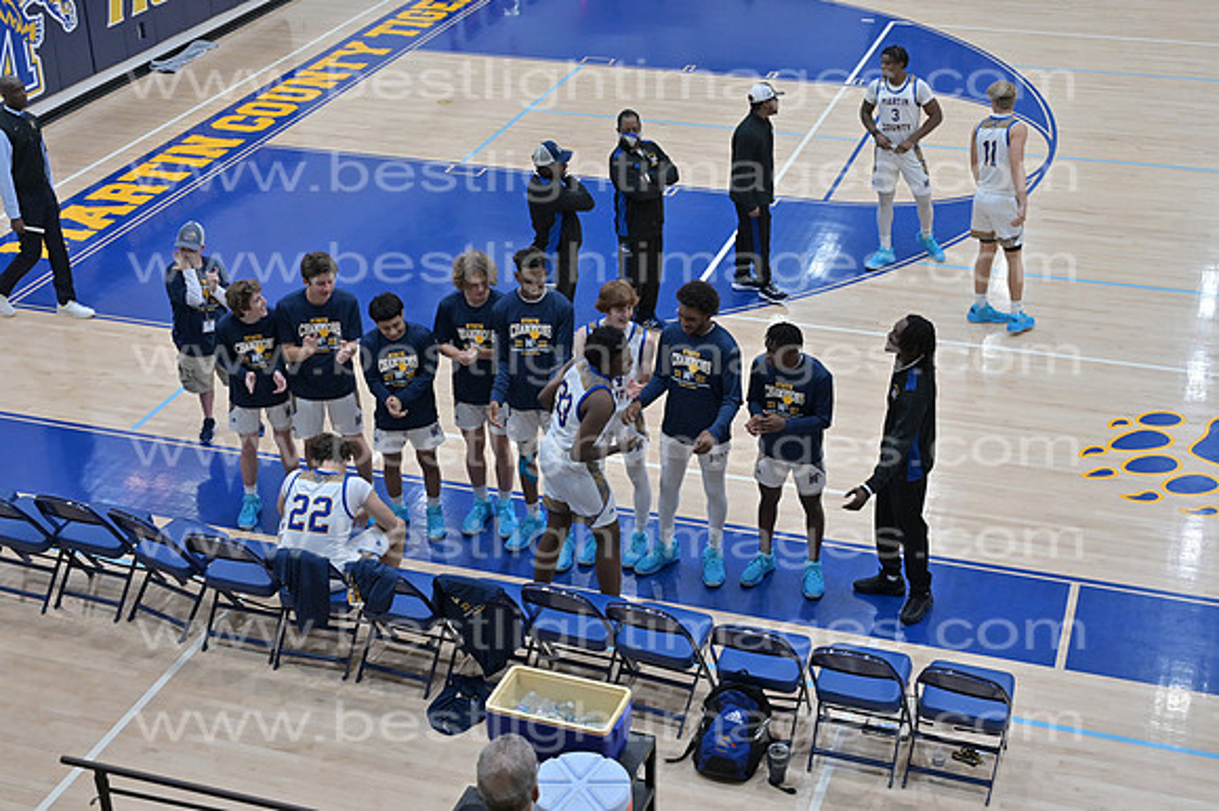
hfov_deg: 39.6
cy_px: 406
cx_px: 610
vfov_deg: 27.0
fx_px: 1692
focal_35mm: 50
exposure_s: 1/400
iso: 4000
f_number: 4
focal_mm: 50
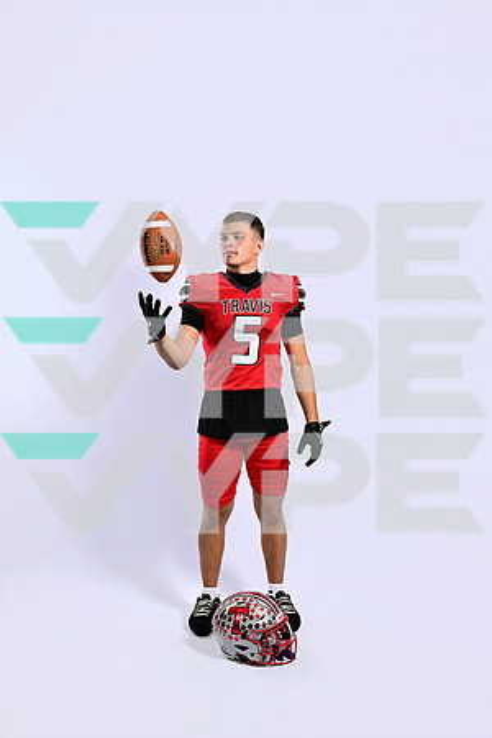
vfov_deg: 43.6
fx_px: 922
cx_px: 246
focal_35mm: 45
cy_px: 369
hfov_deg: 29.9
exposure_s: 1/200
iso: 160
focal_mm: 45
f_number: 6.3
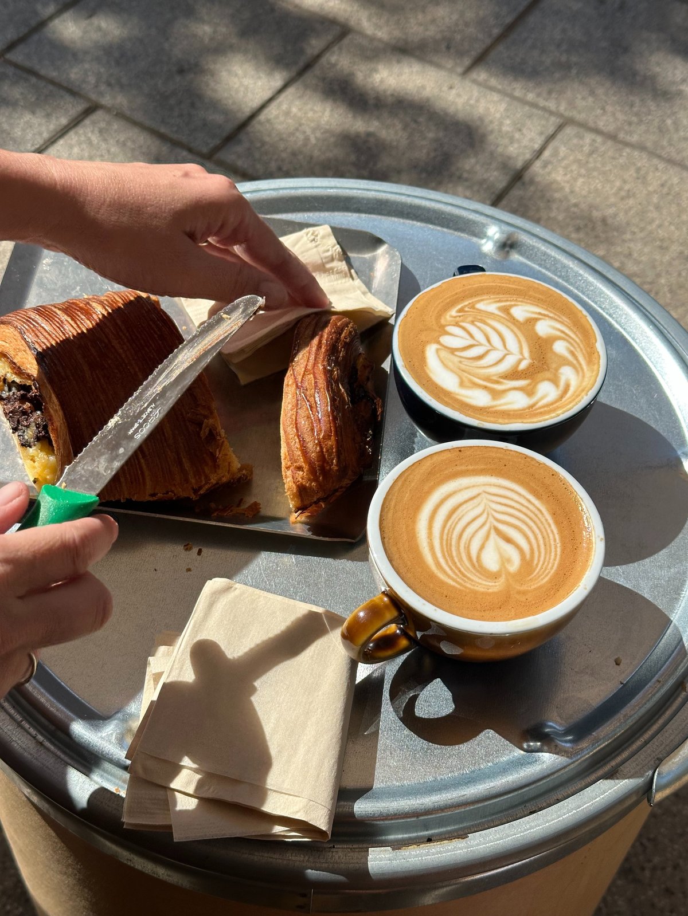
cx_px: 344
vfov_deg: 39.6
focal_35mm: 48
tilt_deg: -55.8
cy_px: 458
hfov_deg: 30.3
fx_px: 1272
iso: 64
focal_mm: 6.86
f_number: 1.78
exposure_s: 1/4016
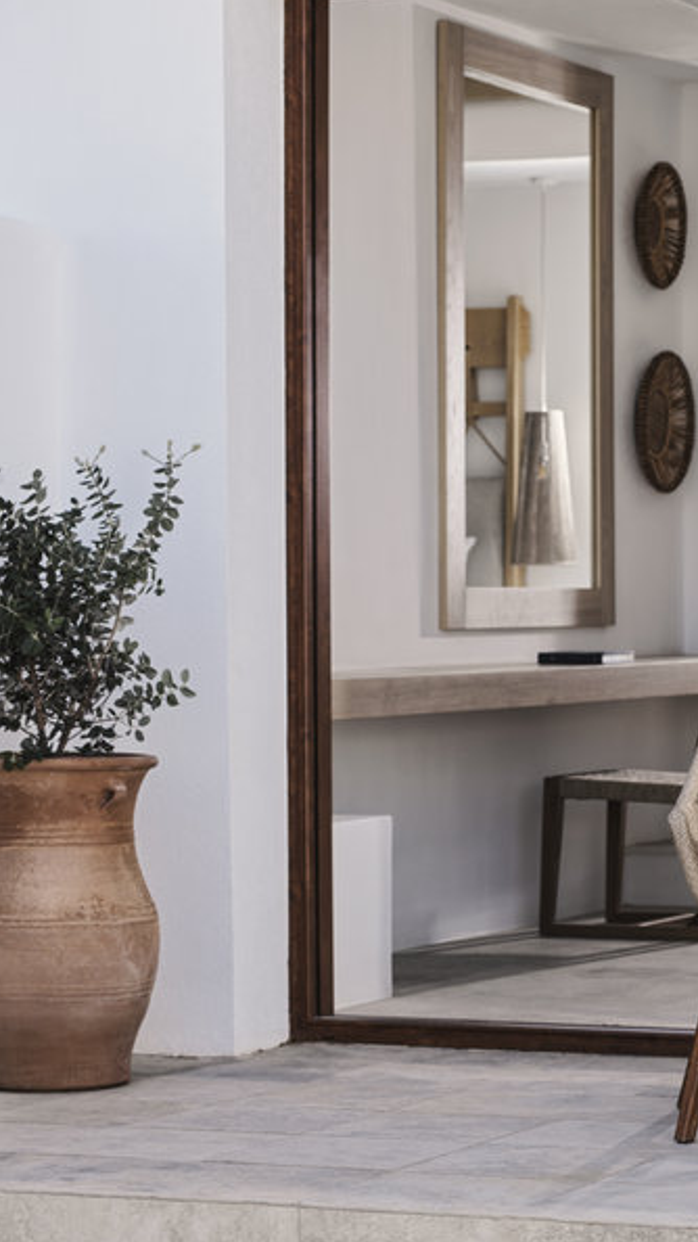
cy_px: 621
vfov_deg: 15.6
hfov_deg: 8.7
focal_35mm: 138
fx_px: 4542
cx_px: 802
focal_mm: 120
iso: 100
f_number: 8
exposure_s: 1/90
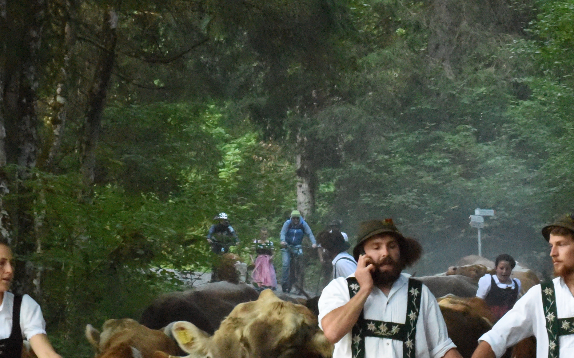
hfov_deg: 9.9
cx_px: 578
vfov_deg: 6.2
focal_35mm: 211
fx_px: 3301
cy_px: 473
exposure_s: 1/100
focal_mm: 70
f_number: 13
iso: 12800
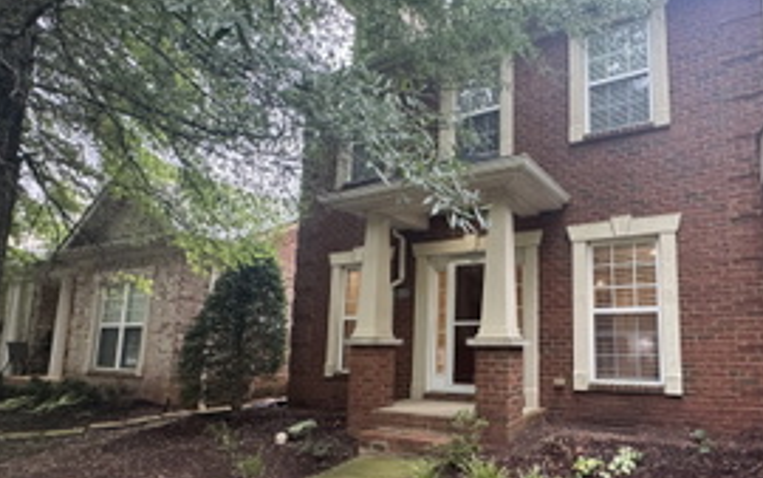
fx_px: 458
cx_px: 503
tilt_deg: +8.1
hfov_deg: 77.3
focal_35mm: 22
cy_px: 288
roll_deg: +0.3
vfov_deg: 54.7
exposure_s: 1/99
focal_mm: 2.22
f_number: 2.2
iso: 250
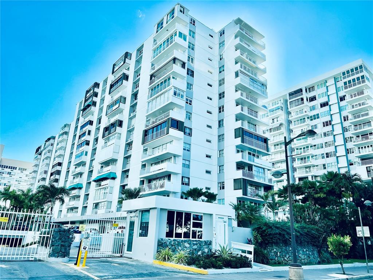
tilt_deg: +20.8
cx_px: 186
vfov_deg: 53.1
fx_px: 280
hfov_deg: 67.3
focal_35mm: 26
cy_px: 140
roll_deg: -4.1
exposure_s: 1/2457
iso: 50
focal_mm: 5.7
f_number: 1.5
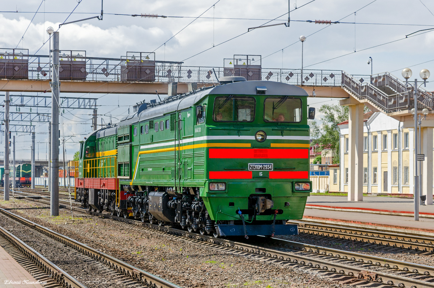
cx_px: 217
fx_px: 1083
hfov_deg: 22.7
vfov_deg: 15.1
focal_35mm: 90
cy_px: 144
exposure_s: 1/500
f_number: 9
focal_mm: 60
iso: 125
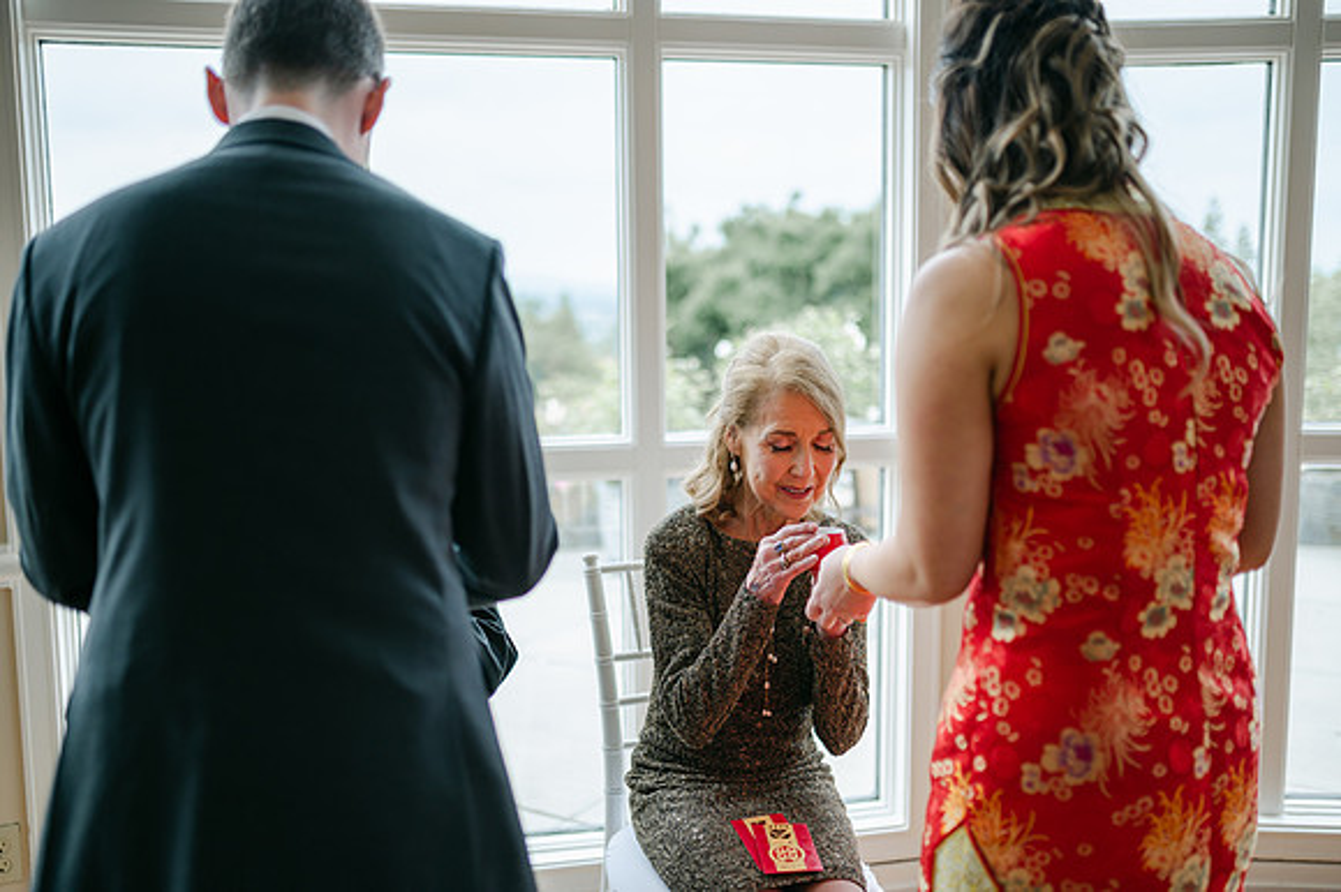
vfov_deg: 37.8
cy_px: 446
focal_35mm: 35
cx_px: 670
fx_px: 1303
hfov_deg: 54.5
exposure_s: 1/1600
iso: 100
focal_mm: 35
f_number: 1.4
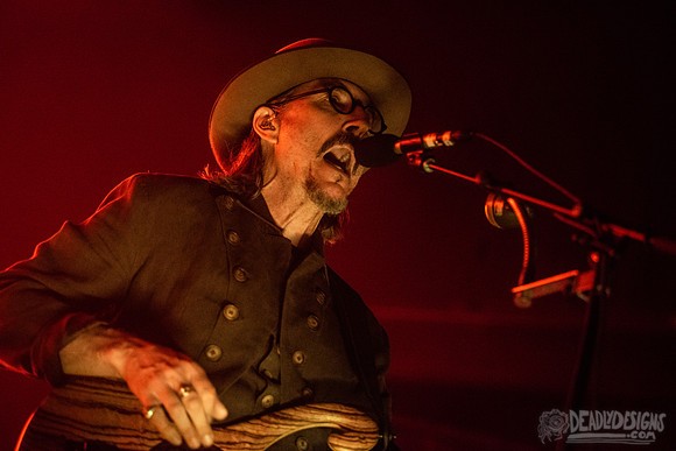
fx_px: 1784
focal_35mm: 95
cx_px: 338
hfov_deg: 21.5
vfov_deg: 14.4
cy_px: 226
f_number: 3.2
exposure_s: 1/80
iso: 4000
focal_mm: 95
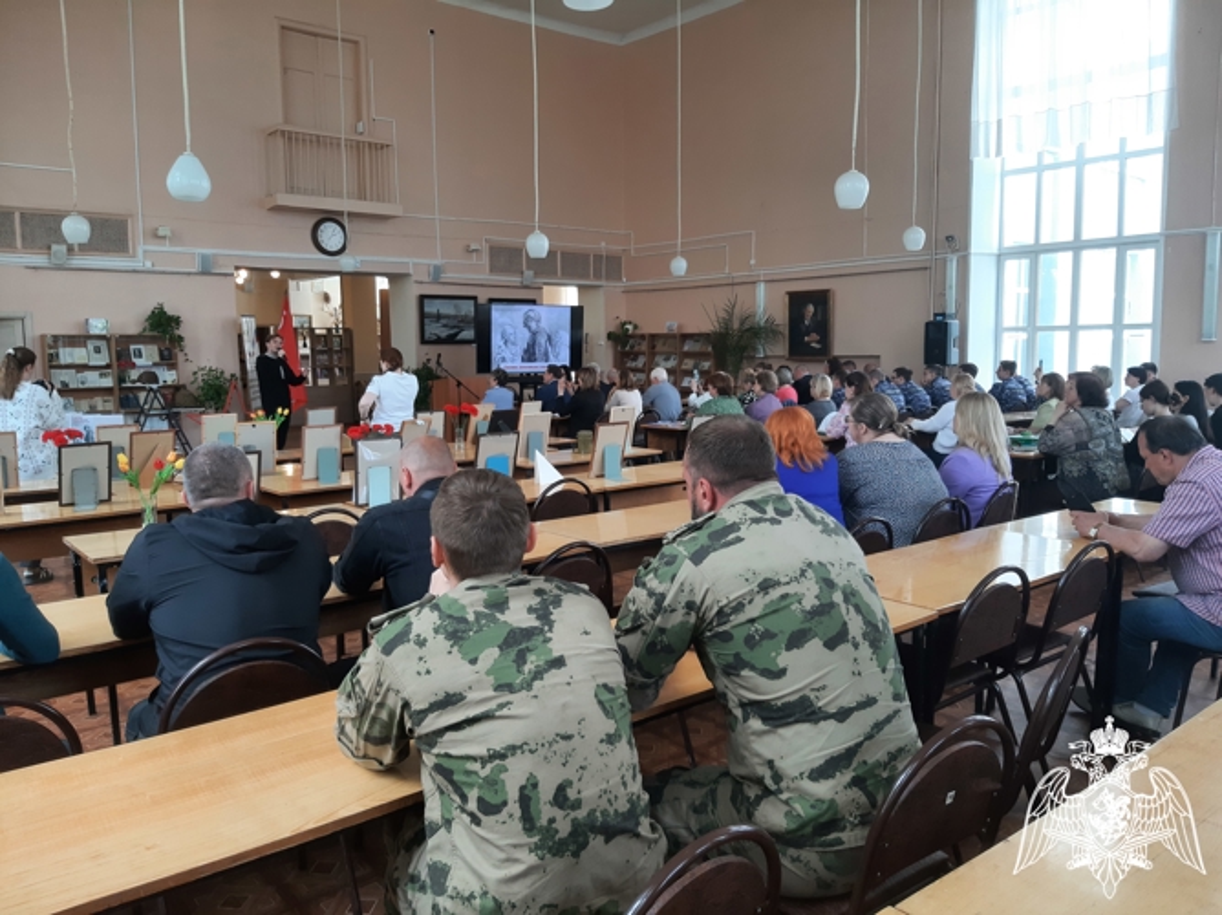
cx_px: 611
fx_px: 917
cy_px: 458
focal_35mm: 26
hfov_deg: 67.3
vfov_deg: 53.0
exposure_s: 1/50
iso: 64
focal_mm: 3.93
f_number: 1.7
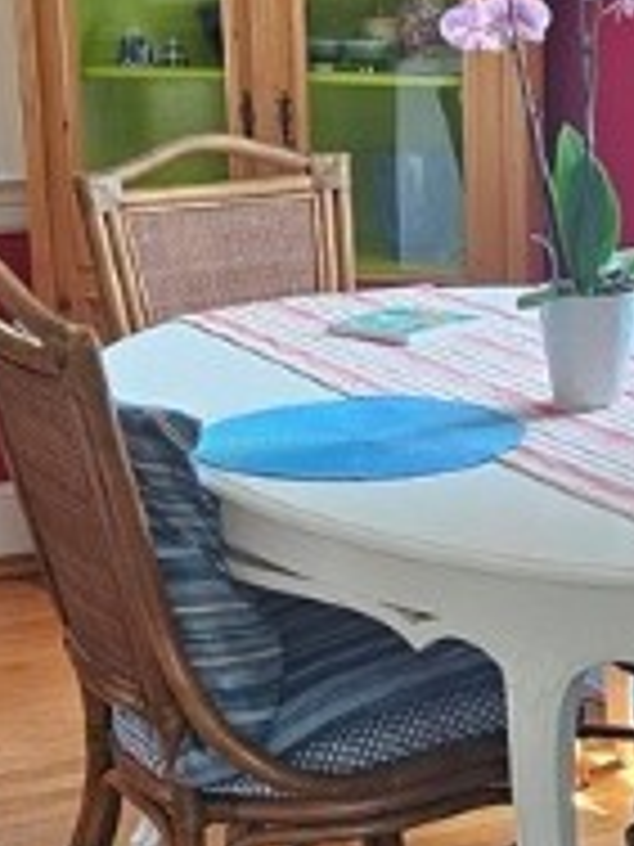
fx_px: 2296
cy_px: 518
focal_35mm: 94
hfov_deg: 15.5
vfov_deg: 20.8
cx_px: 589
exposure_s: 1/120
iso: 200
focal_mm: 5.4
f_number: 1.8
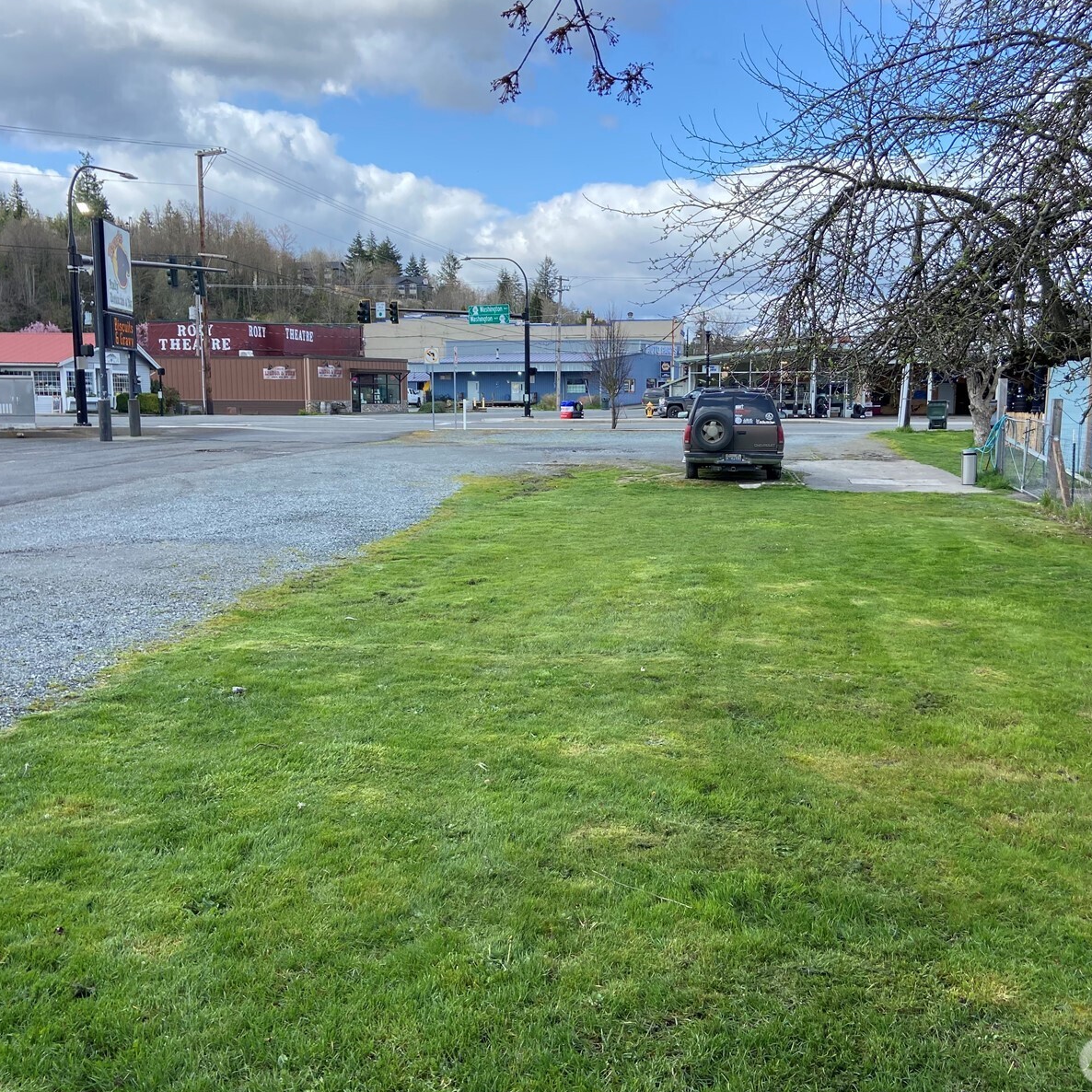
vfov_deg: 52.5
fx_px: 1106
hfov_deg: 52.5
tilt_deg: -9.6
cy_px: 545
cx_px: 582
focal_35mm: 31
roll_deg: -0.4
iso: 32
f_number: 1.8
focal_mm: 4.25
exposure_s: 1/1124
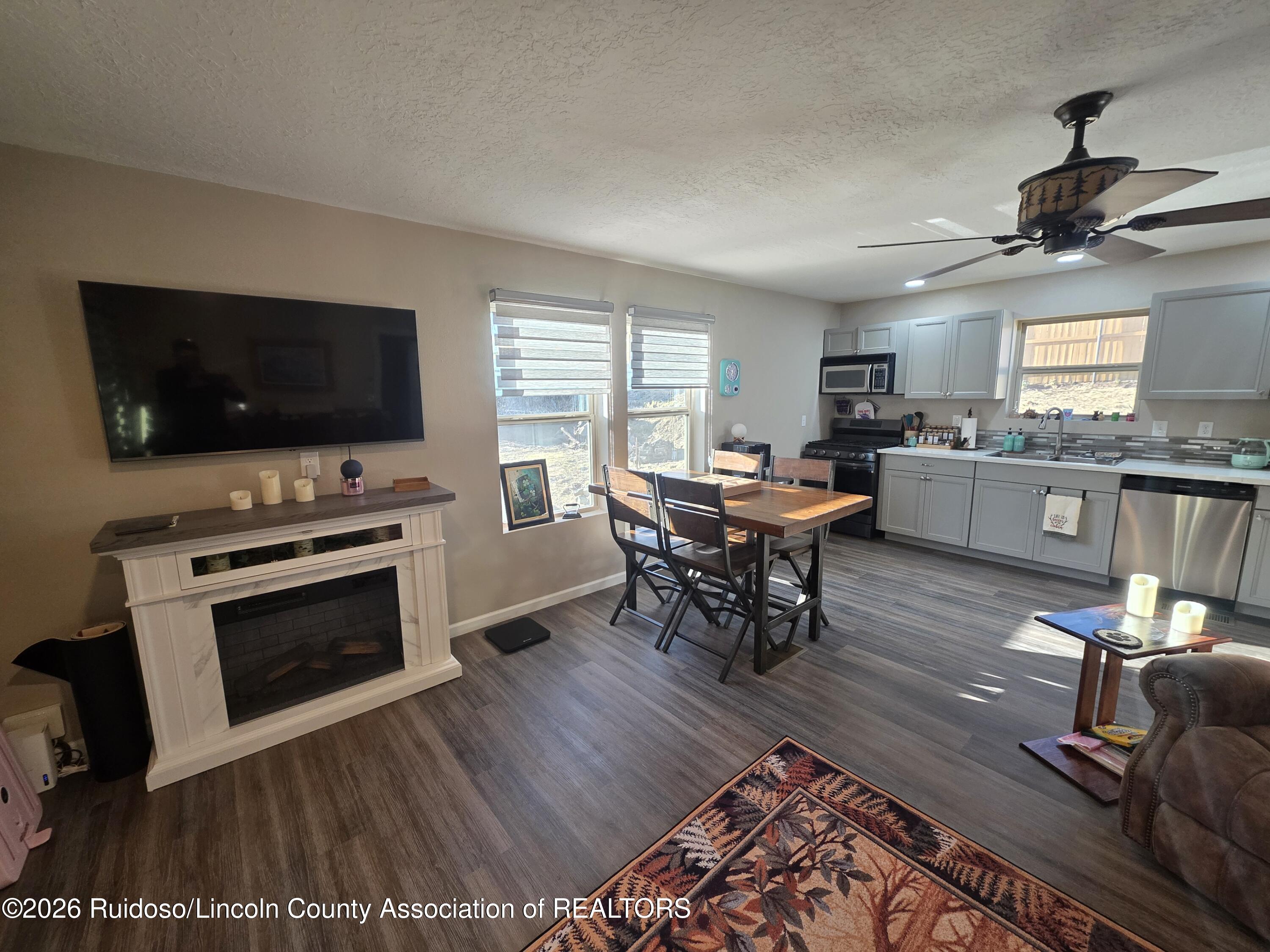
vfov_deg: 89.9
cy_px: 476
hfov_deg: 106.2
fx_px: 477
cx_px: 635
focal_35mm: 13
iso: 200
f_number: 1.9
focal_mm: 2.2
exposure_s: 1/120
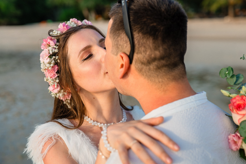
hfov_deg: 36.9
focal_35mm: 54
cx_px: 121
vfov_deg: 25.0
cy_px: 86
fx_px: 369
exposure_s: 1/3200
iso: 1000
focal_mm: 50
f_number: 2.8
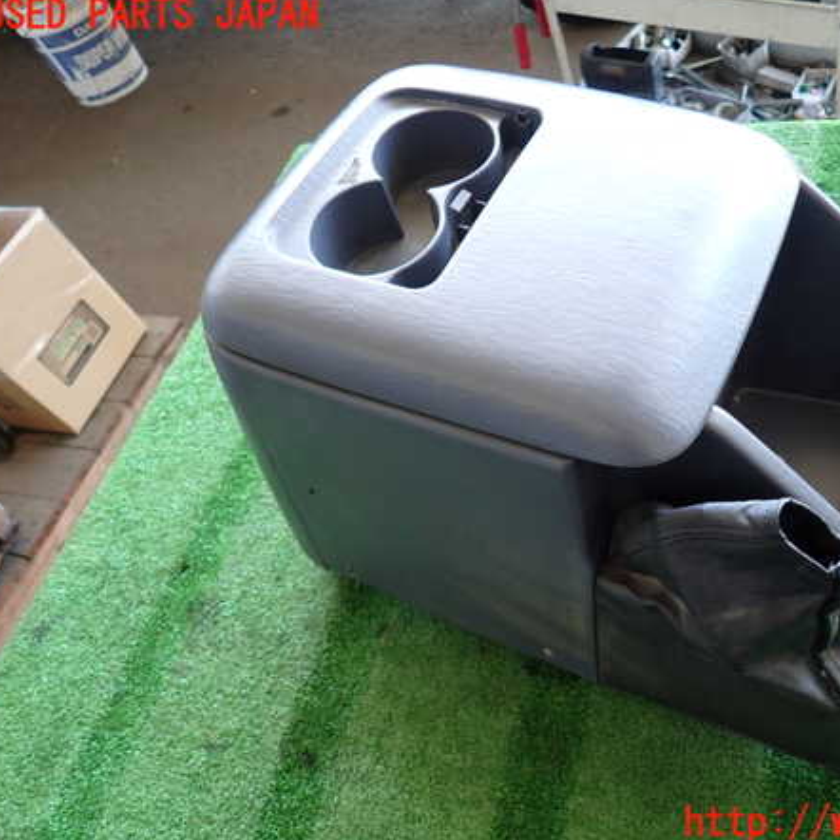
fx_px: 824
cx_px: 544
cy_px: 420
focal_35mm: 30
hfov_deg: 53.2
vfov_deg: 54.0
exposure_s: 1/40
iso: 200
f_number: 2
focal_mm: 4.5
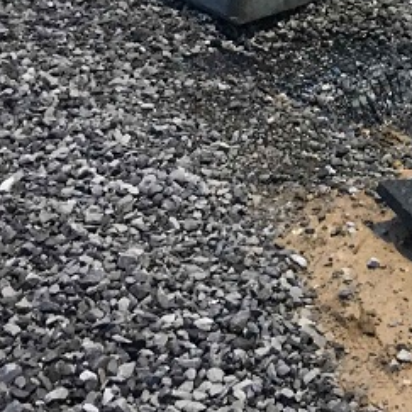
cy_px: -100
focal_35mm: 95
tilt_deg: -18.5
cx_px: 477
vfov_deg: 17.3
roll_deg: -0.3
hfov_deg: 17.5
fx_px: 1279
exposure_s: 1/20
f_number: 2.2
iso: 200
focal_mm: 4.15
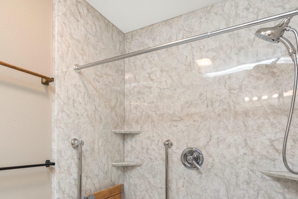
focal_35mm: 24
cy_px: 142
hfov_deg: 73.2
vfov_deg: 51.5
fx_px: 199
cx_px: 123
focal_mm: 16
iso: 400
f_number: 8
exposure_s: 1/6
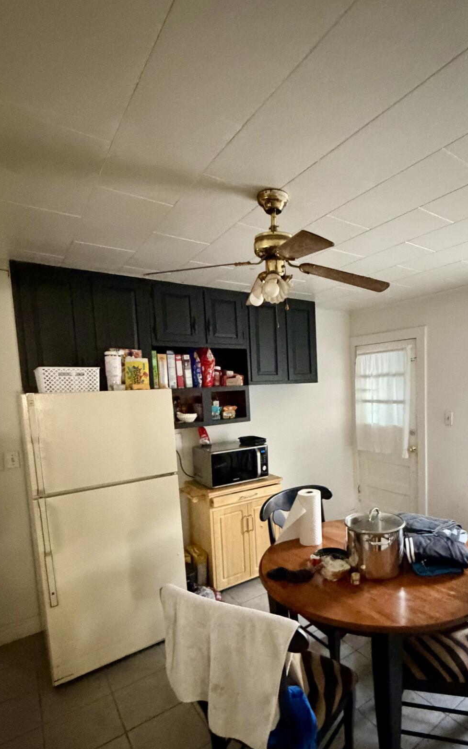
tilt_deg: -6.9
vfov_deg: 87.5
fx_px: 388
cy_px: 426
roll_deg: +0.6
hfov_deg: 60.8
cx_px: 309
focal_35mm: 19
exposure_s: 1/40
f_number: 2.2
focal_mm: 2.22
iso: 1250
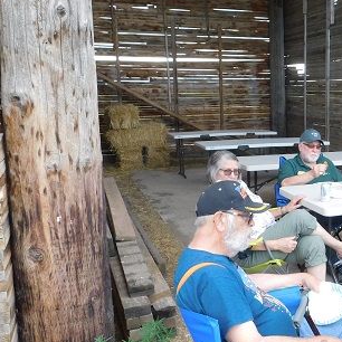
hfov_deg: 34.0
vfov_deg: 36.8
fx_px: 514
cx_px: 332
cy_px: 174
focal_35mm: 46
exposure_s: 1/125
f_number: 3
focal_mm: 4
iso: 125
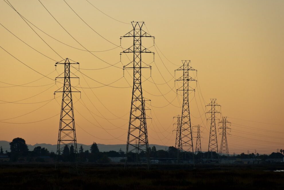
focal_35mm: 264
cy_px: 94
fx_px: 2083
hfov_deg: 7.8
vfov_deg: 5.2
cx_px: 138
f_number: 7.1
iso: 200
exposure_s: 1/160
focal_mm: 170
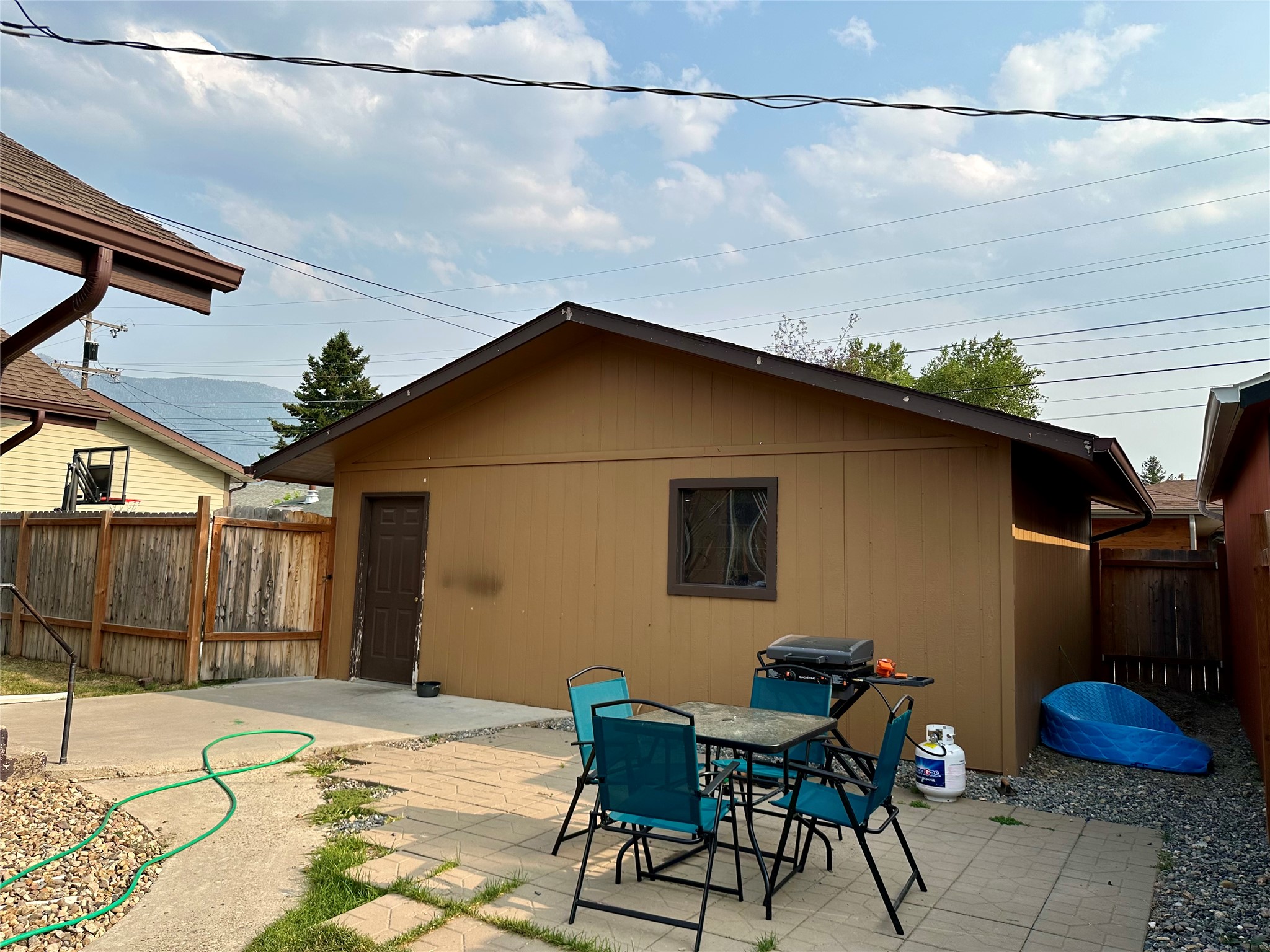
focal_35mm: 24
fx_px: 881
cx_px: 635
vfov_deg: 56.8
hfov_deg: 71.6
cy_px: 476
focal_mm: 6.86
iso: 80
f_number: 1.78
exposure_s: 1/3597
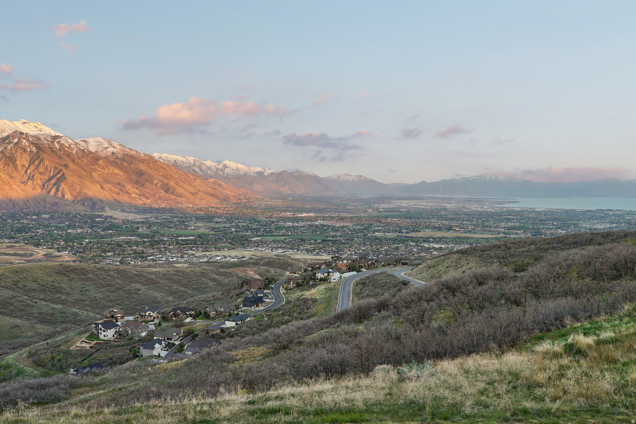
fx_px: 618
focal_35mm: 35
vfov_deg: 37.8
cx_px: 318
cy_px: 212
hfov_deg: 54.4
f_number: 8
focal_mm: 35
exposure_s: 1/20
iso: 100
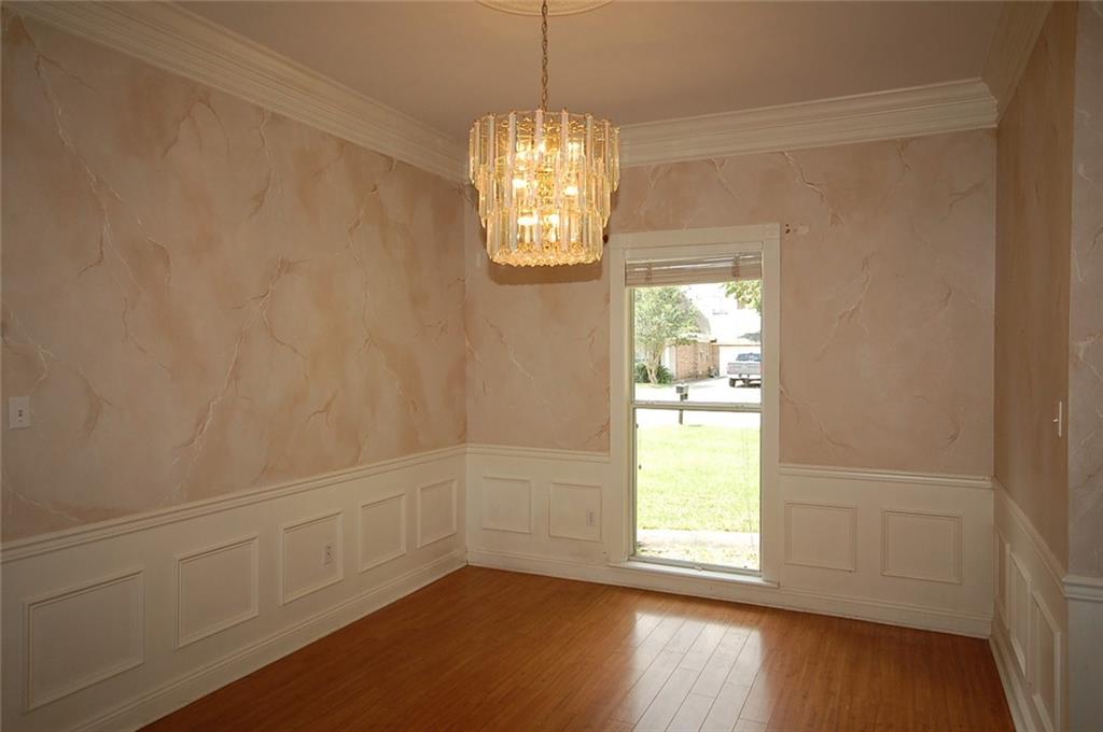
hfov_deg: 73.8
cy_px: 366
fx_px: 734
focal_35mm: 24
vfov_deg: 53.0
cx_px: 552
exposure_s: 1/125
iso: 400
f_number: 5.6
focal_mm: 16
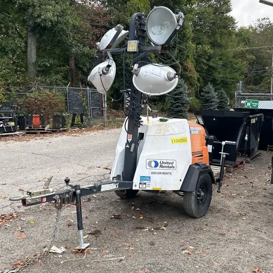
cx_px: 145
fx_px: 330
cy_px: 117
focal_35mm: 37
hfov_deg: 44.9
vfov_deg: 44.8
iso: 50
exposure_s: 1/639
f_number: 1.5
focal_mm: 5.7
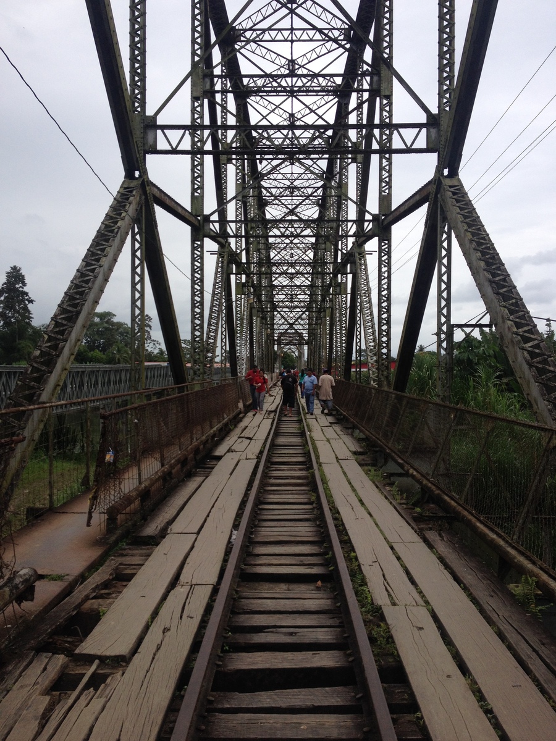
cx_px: 278
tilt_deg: -3.6
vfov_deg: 52.6
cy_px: 370
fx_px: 750
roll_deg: +1.7
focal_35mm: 35
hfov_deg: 40.7
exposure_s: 1/1842
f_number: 2.4
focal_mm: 4.28
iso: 50
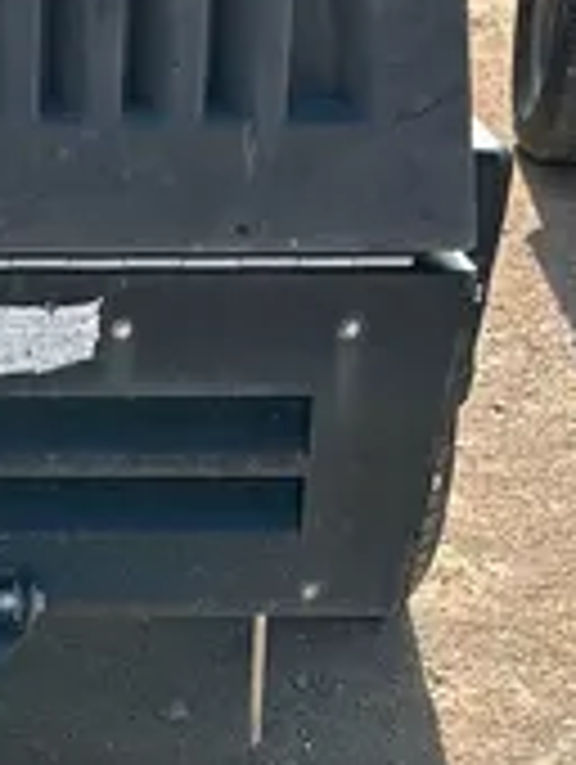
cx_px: -104
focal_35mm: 112
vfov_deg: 17.1
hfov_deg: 12.9
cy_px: 790
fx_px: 2479
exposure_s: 1/1449
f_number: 1.5
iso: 50
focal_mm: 5.7
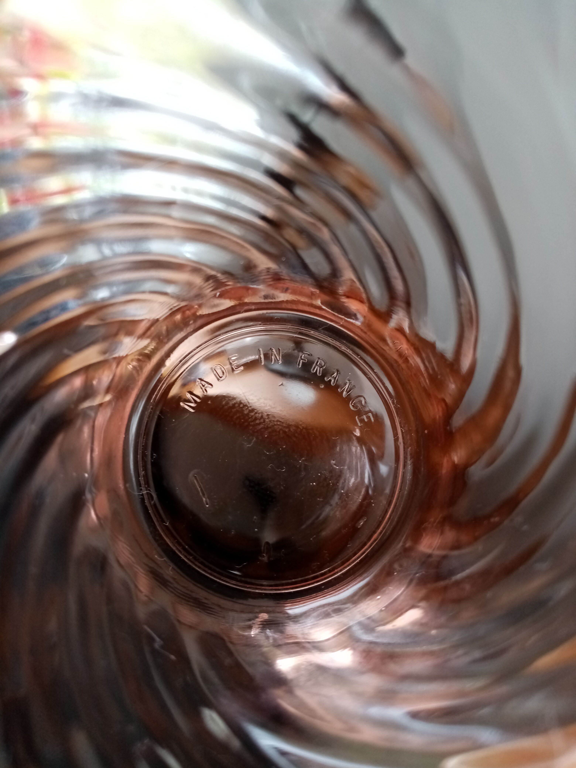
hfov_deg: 53.1
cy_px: 384
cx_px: 288
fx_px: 577
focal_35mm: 26
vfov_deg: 67.3
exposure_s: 1/33.3
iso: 168
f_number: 1.8
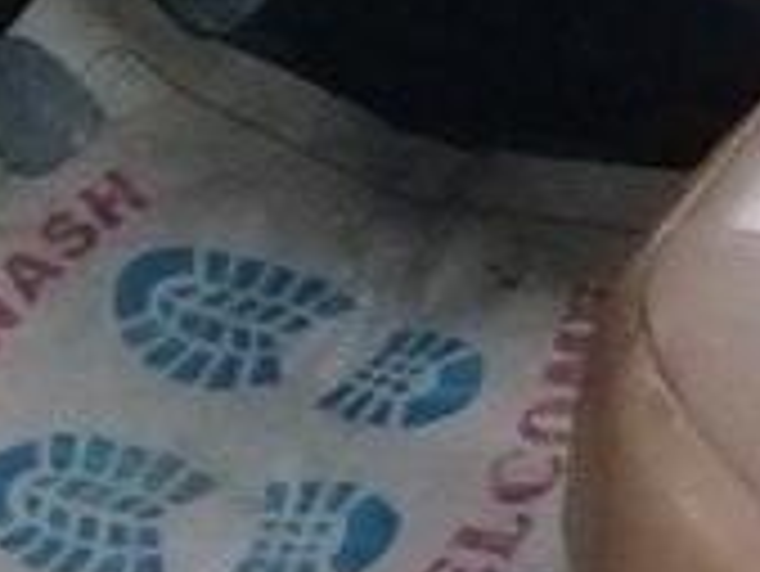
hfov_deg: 15.0
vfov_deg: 11.5
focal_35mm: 121
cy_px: -385
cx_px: 1174
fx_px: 2658
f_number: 2.2
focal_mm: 3.3
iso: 500
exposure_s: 1/17
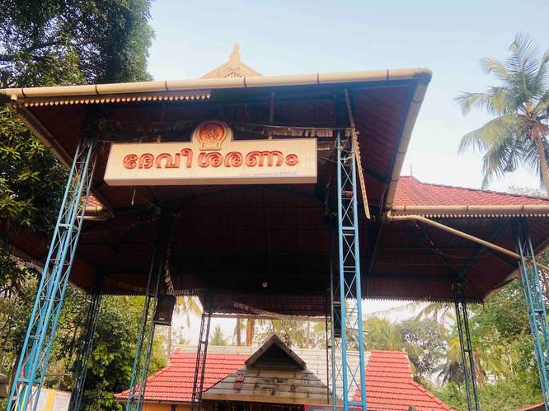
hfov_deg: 59.9
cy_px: 191
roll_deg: -4.5
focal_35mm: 30
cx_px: 254
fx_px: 476
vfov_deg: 46.7
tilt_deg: +29.2
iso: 32
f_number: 1.8
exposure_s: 1/105
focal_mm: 4.25
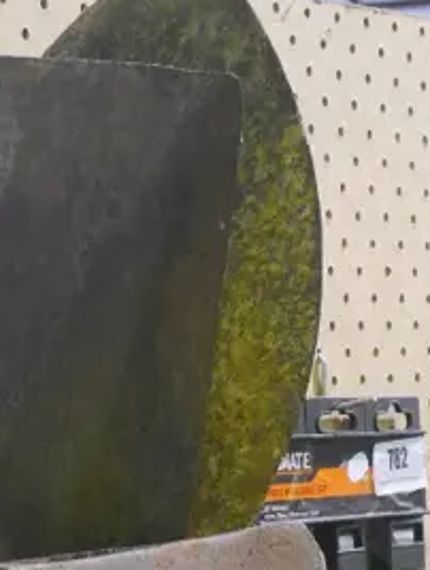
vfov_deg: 12.5
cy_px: 995
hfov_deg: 10.2
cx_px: 44
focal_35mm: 145
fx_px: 2394
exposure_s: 1/30
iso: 3200
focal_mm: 19
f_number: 4.3
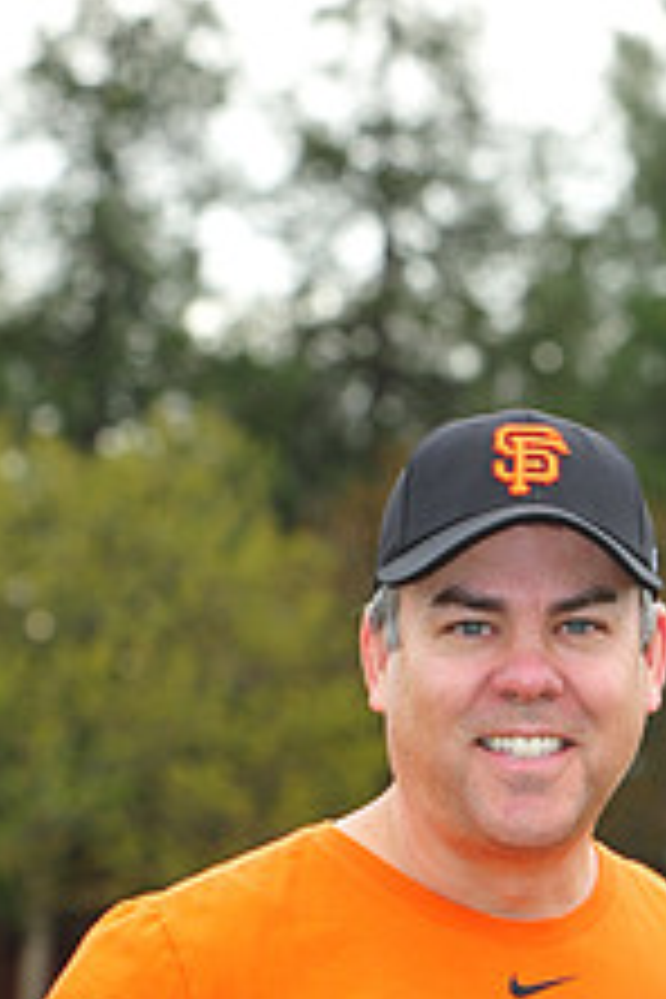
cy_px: 1300
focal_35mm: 292
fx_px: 8102
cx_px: 639
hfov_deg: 4.7
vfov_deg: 7.0
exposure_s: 1/200
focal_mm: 112
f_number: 7.1
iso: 400
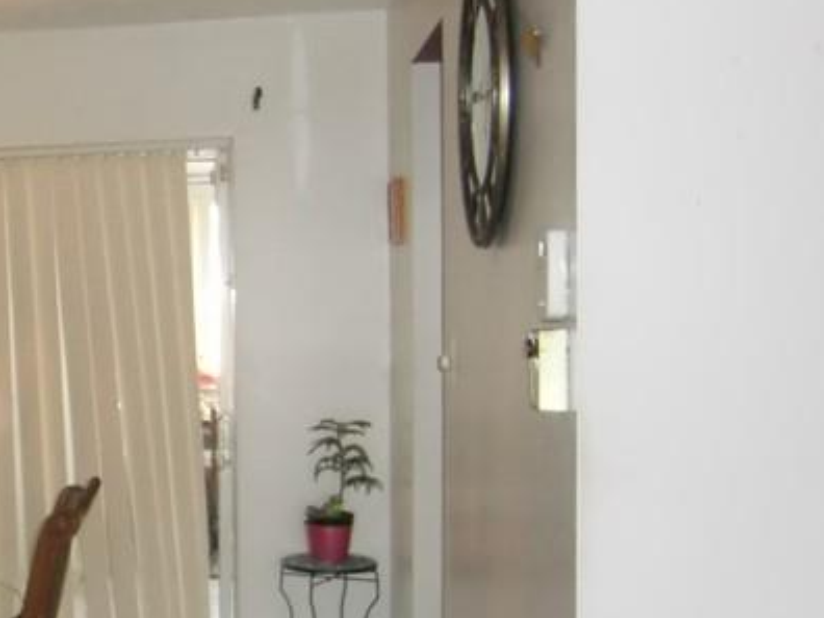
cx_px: -212
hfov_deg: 26.9
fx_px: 1476
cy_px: 389
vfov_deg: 23.6
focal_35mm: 62
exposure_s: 1/60
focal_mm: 4.3
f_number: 3.2
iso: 400
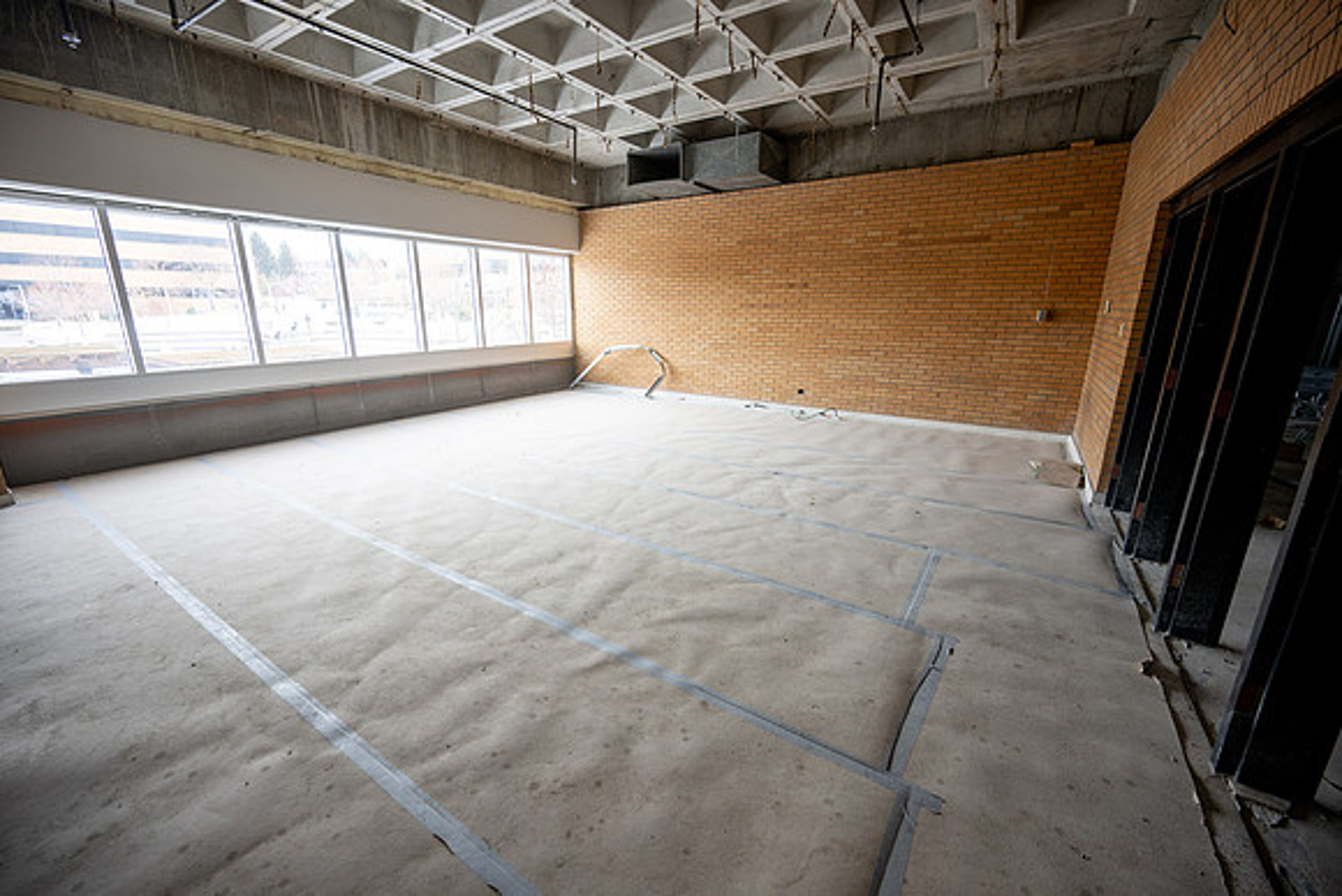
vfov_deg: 81.2
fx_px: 522
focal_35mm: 14
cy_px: 448
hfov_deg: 104.2
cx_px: 671
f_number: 4
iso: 160
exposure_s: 1/125
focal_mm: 14
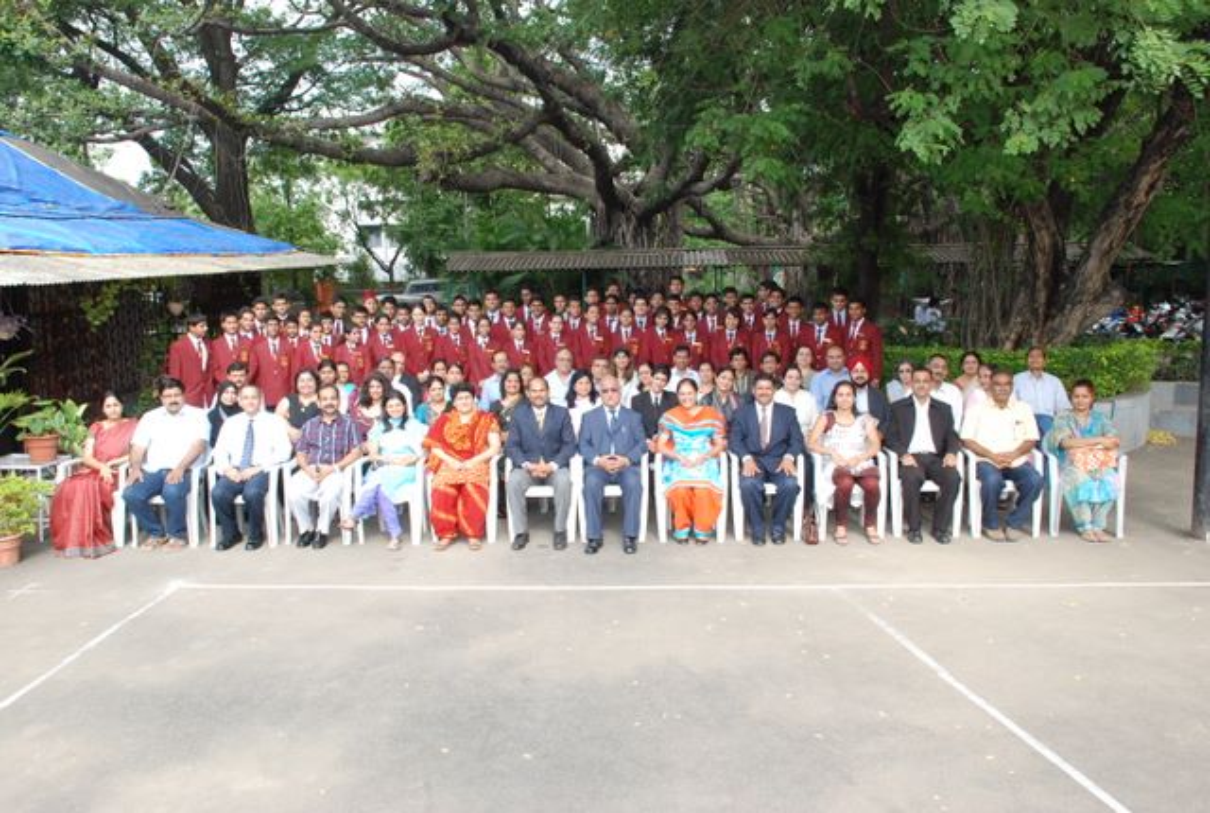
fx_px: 1011
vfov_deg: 43.8
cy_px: 406
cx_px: 605
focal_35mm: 30
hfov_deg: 61.8
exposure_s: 1/80
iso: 400
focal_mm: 20
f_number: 8
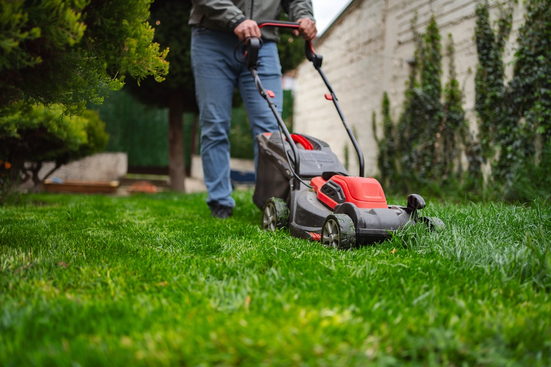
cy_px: 184
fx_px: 536
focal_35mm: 35
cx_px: 276
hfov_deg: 54.4
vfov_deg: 37.9
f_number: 2
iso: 100
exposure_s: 1/2000
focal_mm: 35
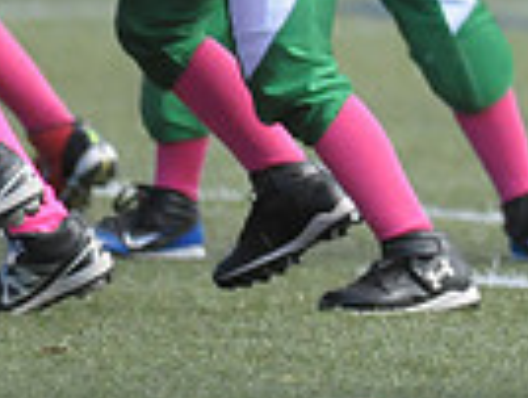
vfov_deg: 0.9
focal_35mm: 1677
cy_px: -144
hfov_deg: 1.2
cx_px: 1088
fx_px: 25625
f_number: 4
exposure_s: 1/3200
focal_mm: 270
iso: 1600
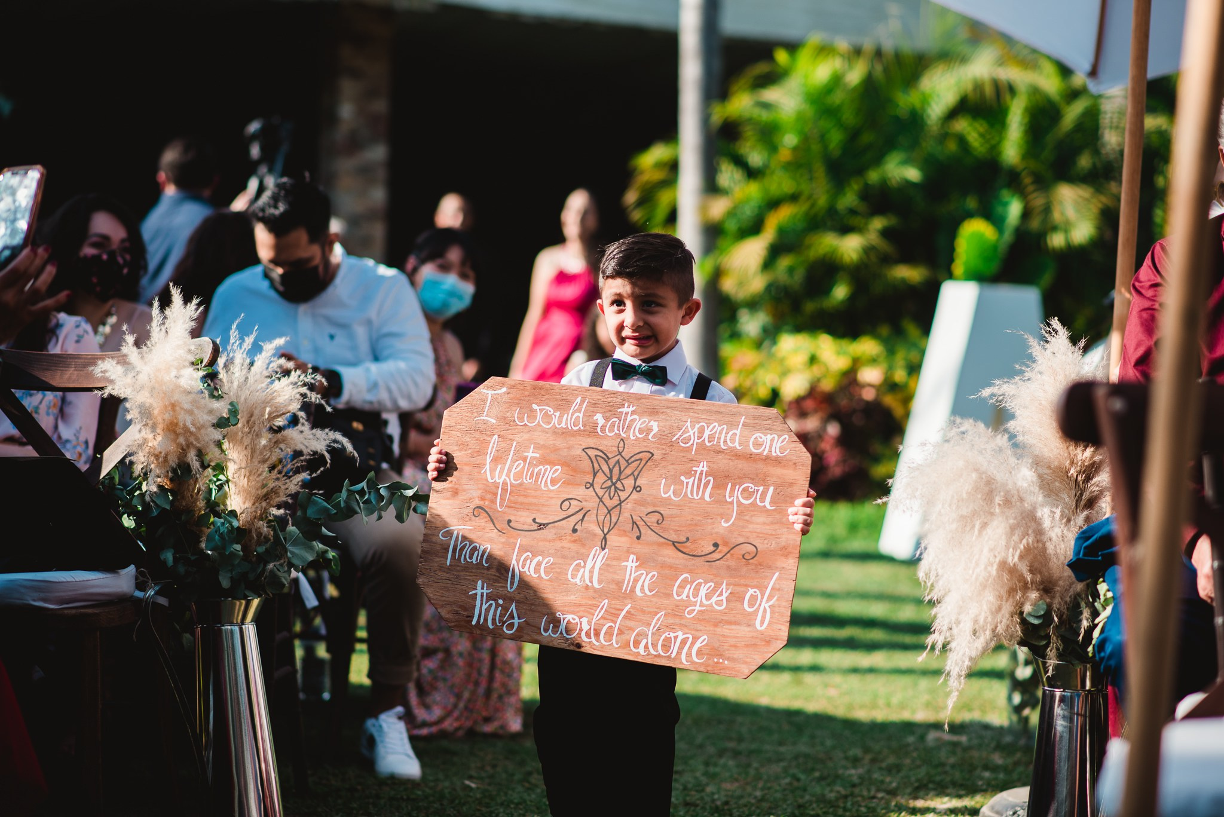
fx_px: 2891
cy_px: 408
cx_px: 612
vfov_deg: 16.1
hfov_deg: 23.9
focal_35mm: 85
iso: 80
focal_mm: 85
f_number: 2.5
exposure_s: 1/2000
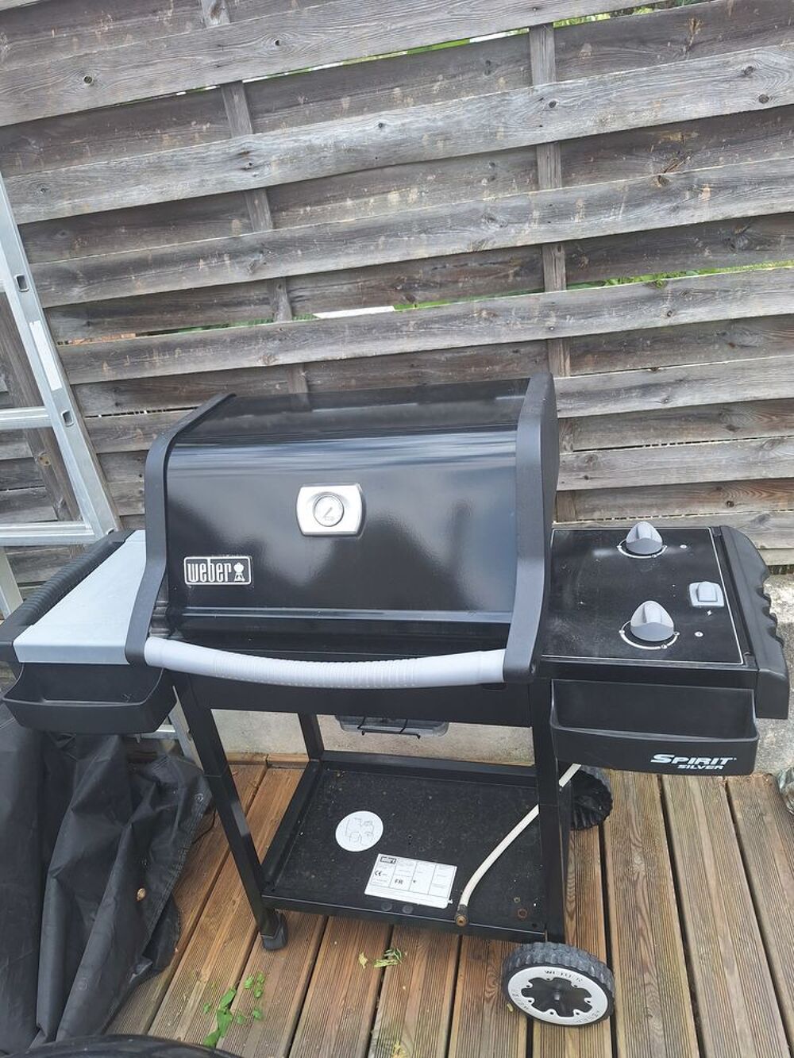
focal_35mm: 23
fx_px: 703
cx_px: 397
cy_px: 529
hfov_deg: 58.9
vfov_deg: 73.9
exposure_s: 1/571
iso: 40
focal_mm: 5.54
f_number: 1.8
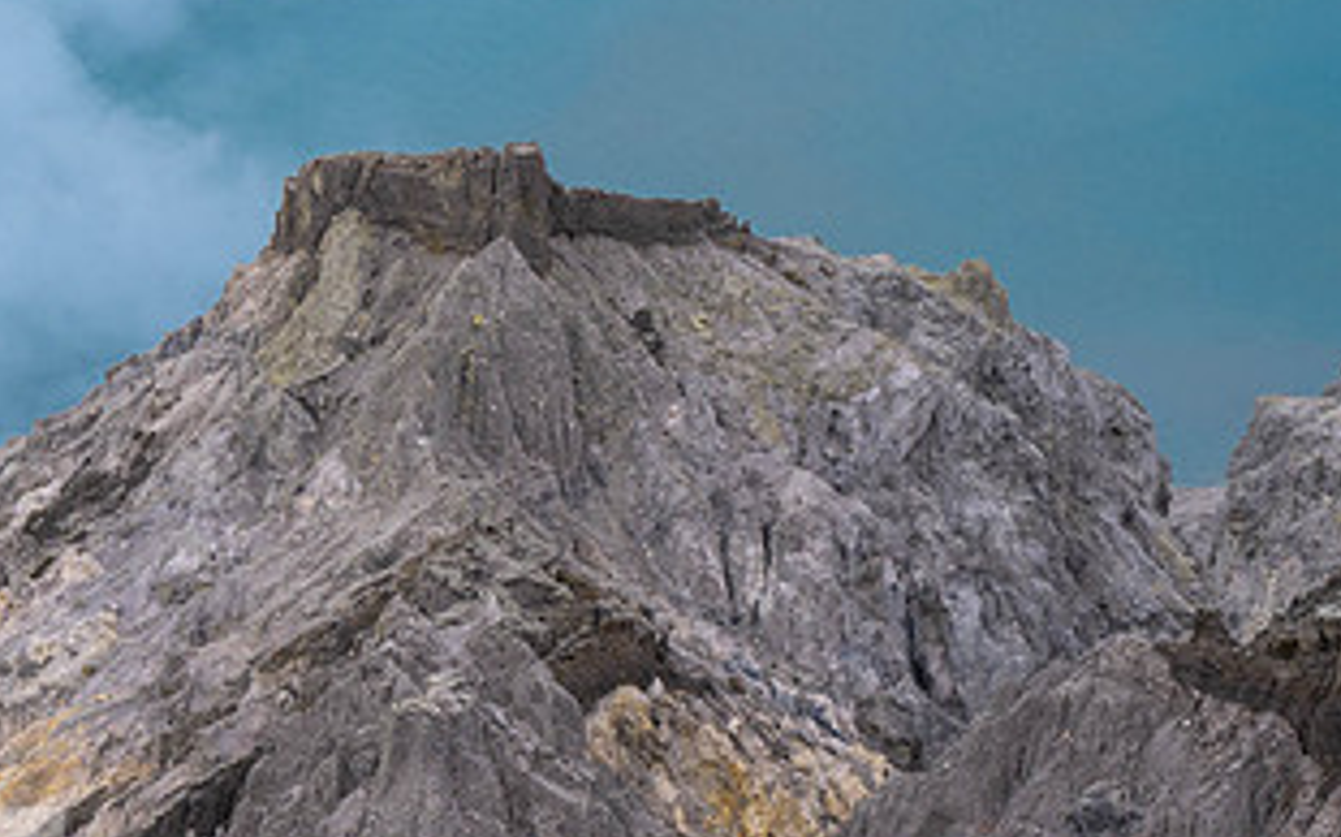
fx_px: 5698
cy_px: 183
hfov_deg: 13.4
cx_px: 436
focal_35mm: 156
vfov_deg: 8.4
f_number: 10
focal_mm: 82
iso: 280
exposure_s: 1/200
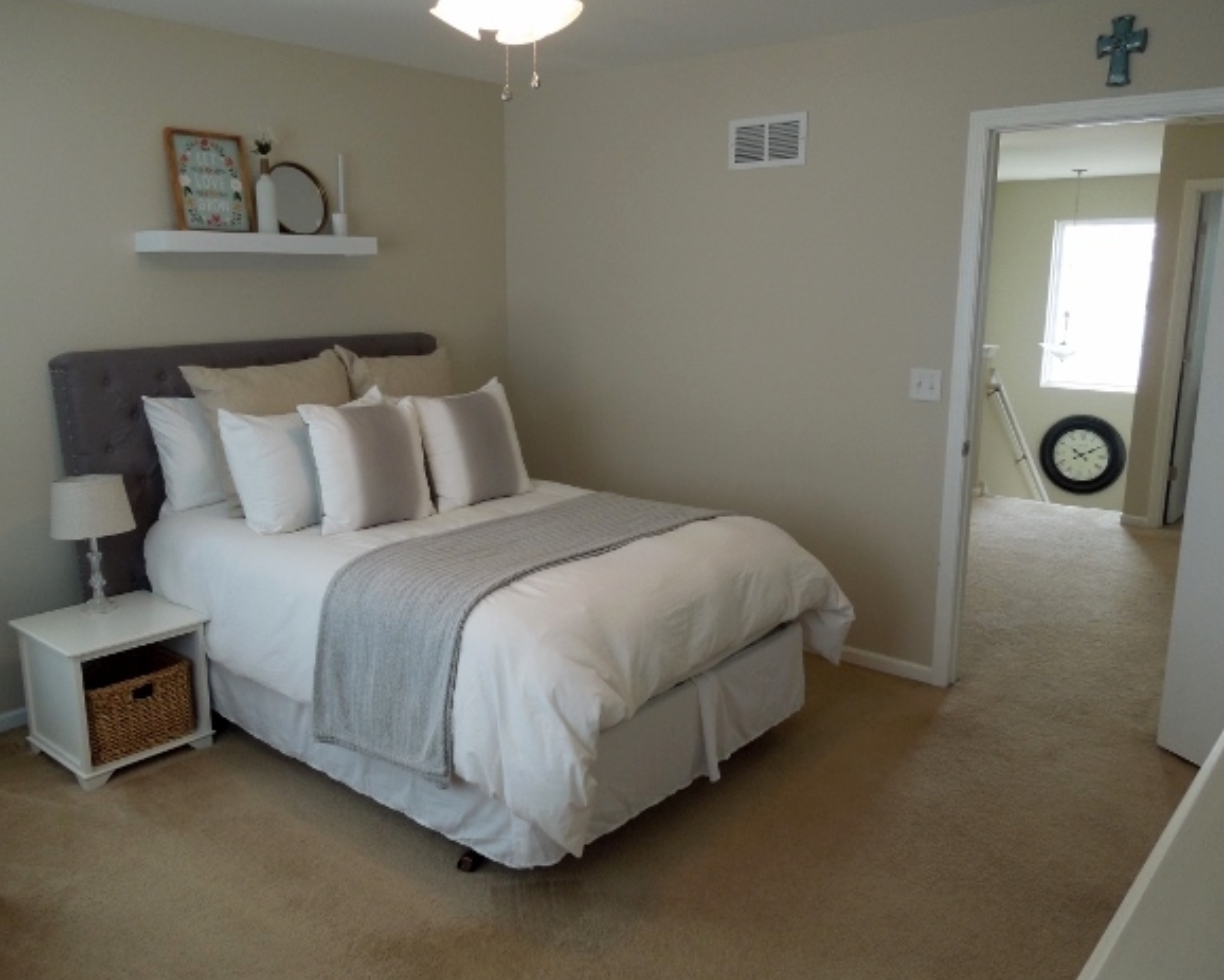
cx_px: 584
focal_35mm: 27
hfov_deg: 64.0
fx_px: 979
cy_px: 491
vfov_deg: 53.2
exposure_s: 1/30
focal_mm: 4.5
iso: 125
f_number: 3.3
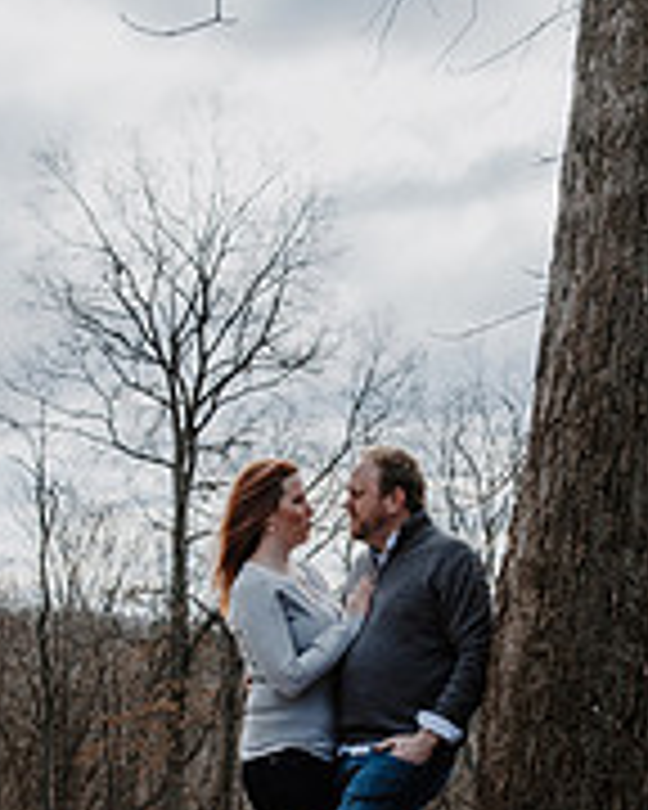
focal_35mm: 103
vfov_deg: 18.4
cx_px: 351
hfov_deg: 14.9
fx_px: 2469
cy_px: 702
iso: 200
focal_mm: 44
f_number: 8
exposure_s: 1/250
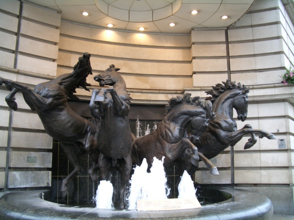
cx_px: 147
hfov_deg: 52.6
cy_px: 110
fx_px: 297
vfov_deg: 40.7
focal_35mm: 35
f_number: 2.6
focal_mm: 5.8
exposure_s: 1/60
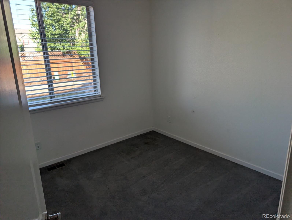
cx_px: 146
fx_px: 203
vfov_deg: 56.9
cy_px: 110
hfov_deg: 71.5
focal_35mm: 24
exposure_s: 1/237
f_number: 1.68
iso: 39
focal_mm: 6.9
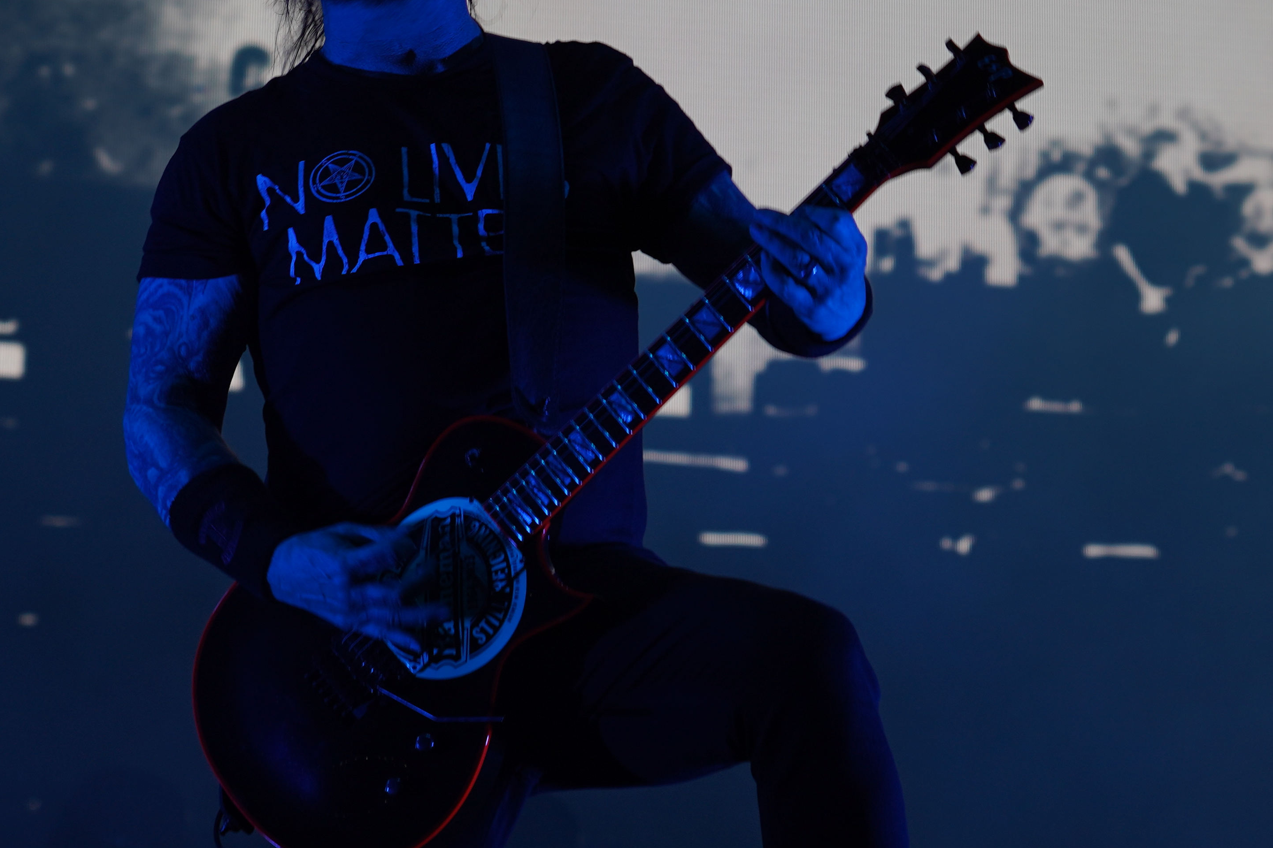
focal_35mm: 146
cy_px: 424
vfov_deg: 9.4
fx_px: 5162
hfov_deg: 14.1
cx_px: 601
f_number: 4.5
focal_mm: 70
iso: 100
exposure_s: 1/100
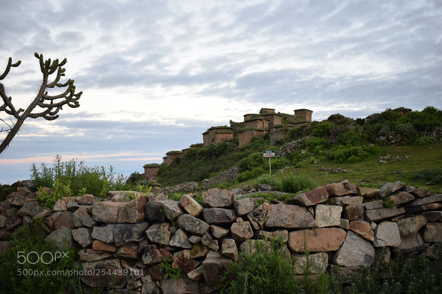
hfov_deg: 51.3
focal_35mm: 38
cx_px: 221
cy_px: 147
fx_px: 460
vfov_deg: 35.5
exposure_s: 1/40
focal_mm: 25
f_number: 4.5
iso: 200
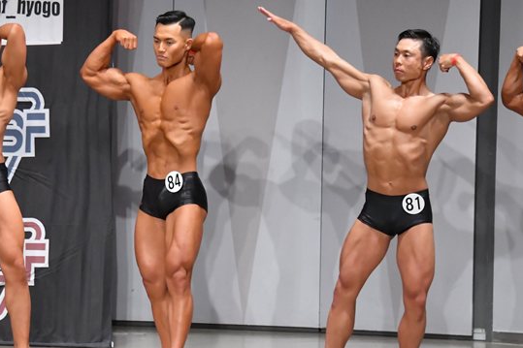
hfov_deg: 7.8
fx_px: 3819
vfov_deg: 5.2
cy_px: 204
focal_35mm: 263
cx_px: 157
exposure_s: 1/400
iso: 6400
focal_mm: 122
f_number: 5.6
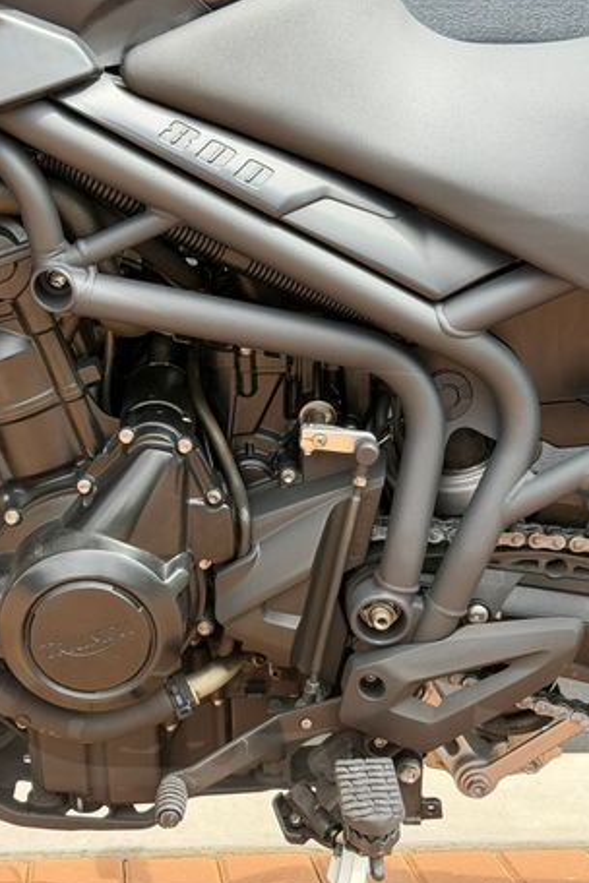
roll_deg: -0.2
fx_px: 1718
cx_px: 202
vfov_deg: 28.8
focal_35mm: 70
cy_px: 459
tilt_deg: -7.7
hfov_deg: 19.4
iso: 100
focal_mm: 6.76
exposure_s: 1/631
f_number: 1.78
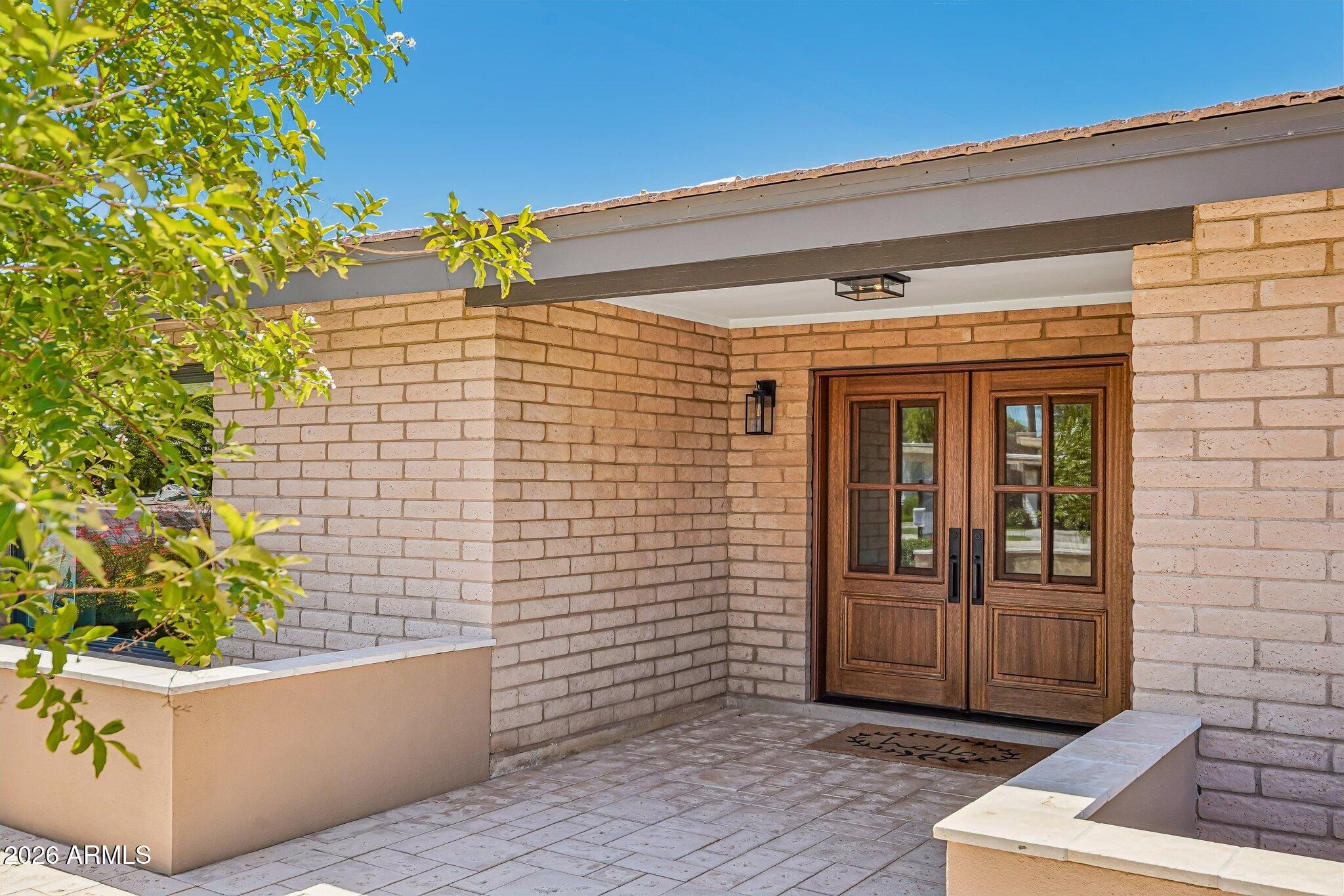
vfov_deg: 41.1
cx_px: 672
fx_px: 1194
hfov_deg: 58.7
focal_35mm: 32
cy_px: 448
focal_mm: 32
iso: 400
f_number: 8
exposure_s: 1/200
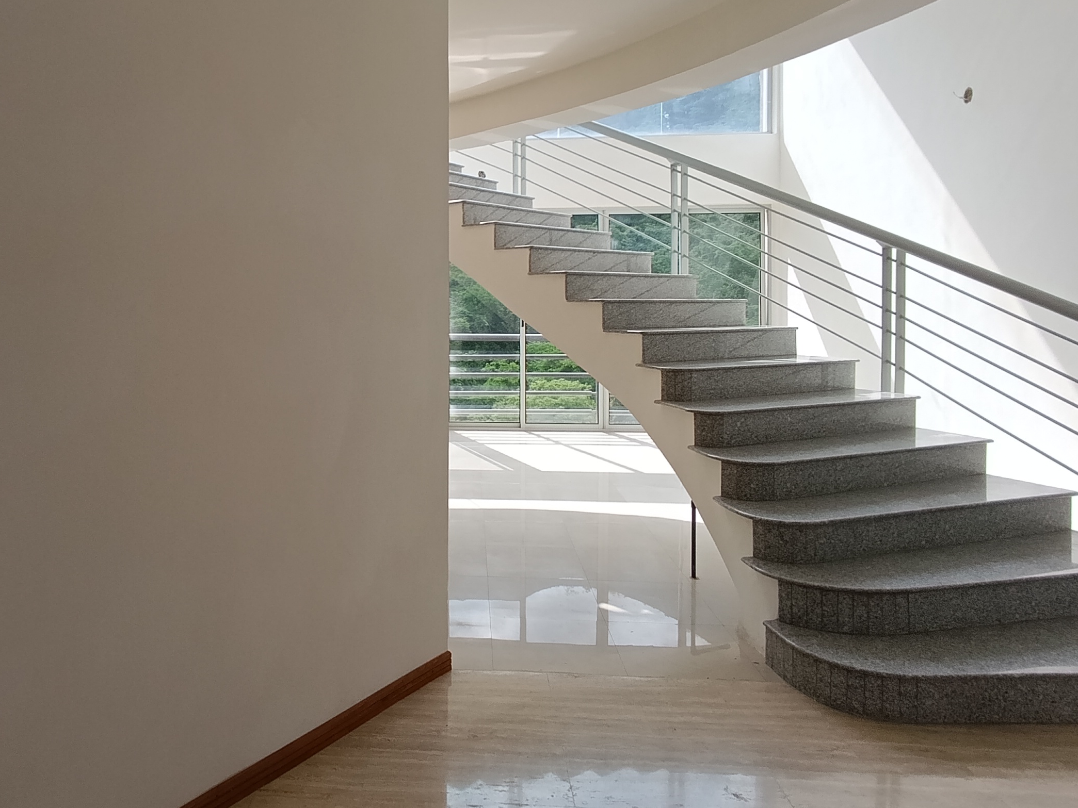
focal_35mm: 25
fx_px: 779
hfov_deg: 68.3
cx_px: 407
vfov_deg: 54.5
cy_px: 326
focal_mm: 1.65
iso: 50
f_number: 2.2
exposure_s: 1/111
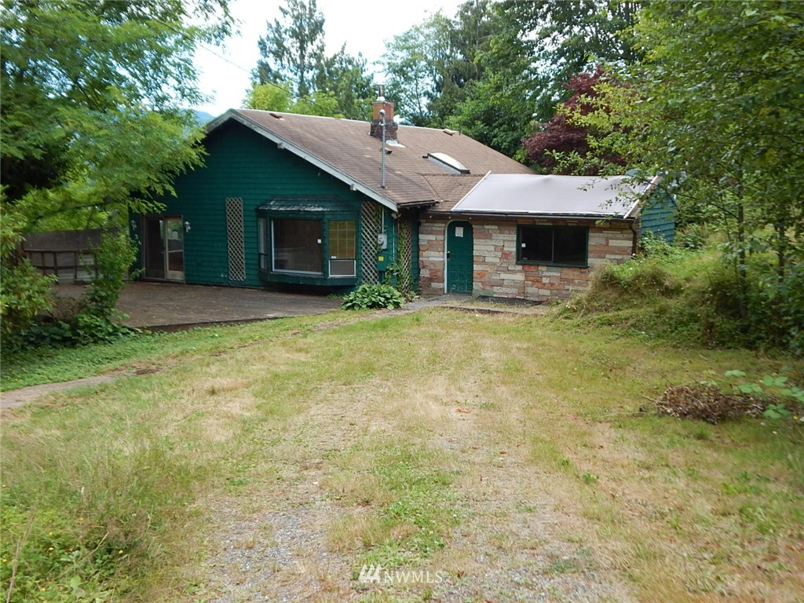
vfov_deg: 37.7
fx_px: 883
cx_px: 402
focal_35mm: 38
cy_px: 302
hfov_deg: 49.0
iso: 125
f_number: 3.4
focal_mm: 6.8
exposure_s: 1/200
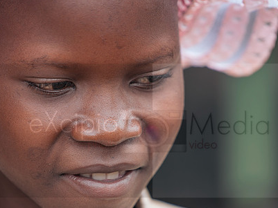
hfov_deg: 7.1
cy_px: 130
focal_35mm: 278
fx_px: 2233
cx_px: 153
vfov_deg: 5.3
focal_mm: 200
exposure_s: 1/200
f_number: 4
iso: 160
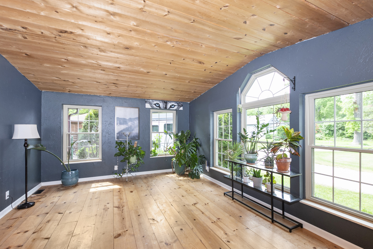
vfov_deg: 77.4
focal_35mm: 15
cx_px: 186
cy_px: 124
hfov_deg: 100.4
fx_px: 156
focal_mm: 10
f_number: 8
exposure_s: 1/30
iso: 320
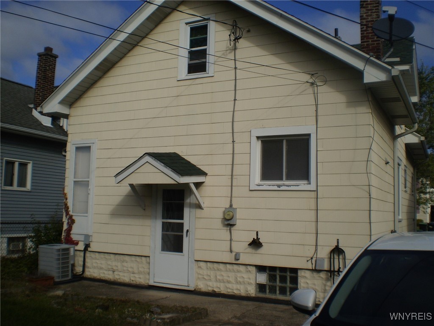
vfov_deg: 39.7
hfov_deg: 51.4
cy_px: 163
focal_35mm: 36
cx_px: 217
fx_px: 451
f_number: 4.6
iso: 64
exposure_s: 1/1600
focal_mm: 6.3
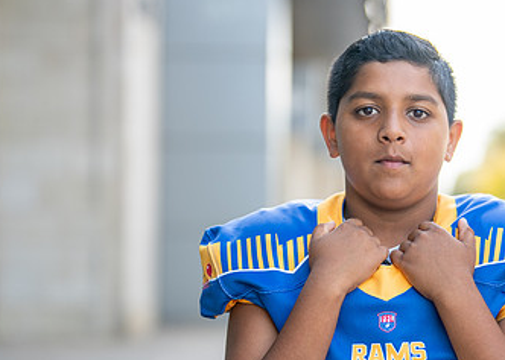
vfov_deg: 13.7
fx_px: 1491
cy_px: 260
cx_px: 400
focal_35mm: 104
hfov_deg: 19.0
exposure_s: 1/1600
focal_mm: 50
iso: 125
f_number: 1.2
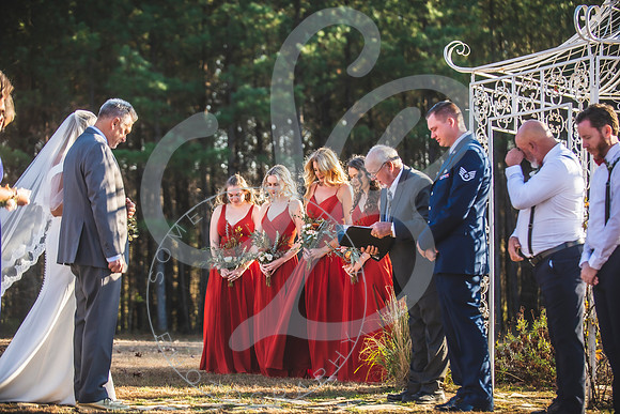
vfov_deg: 15.2
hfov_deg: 22.6
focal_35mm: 90
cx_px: 310
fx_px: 1553
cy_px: 207
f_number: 2.8
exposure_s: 1/800
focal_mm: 90
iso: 200
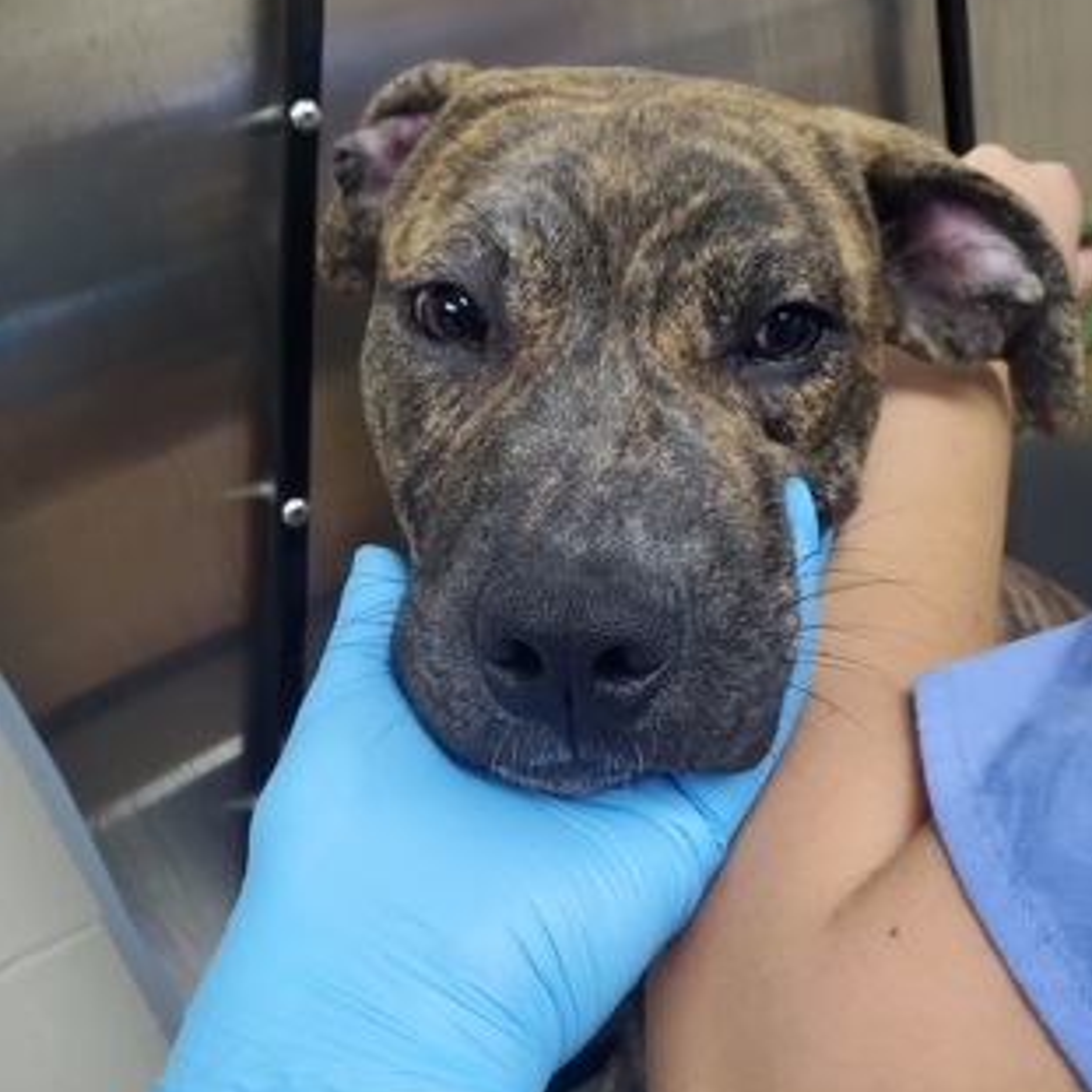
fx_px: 1106
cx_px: 550
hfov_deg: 52.5
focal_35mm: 31
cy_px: 569
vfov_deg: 52.5
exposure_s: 1/120
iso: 320
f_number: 2.4
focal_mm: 4.3
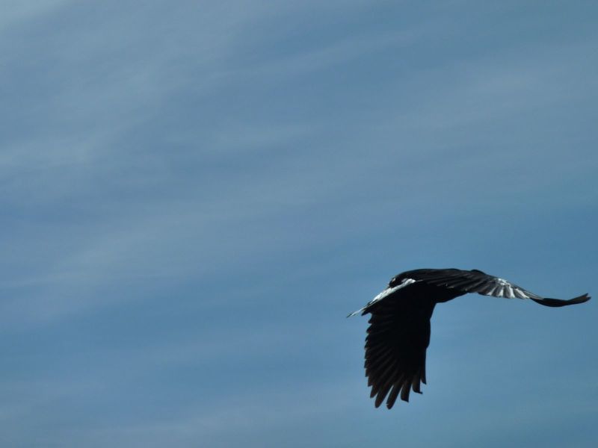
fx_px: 5183
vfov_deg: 5.0
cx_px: 299
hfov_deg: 6.6
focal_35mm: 300
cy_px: 224
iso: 125
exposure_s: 1/2000
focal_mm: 49.2
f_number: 6.3
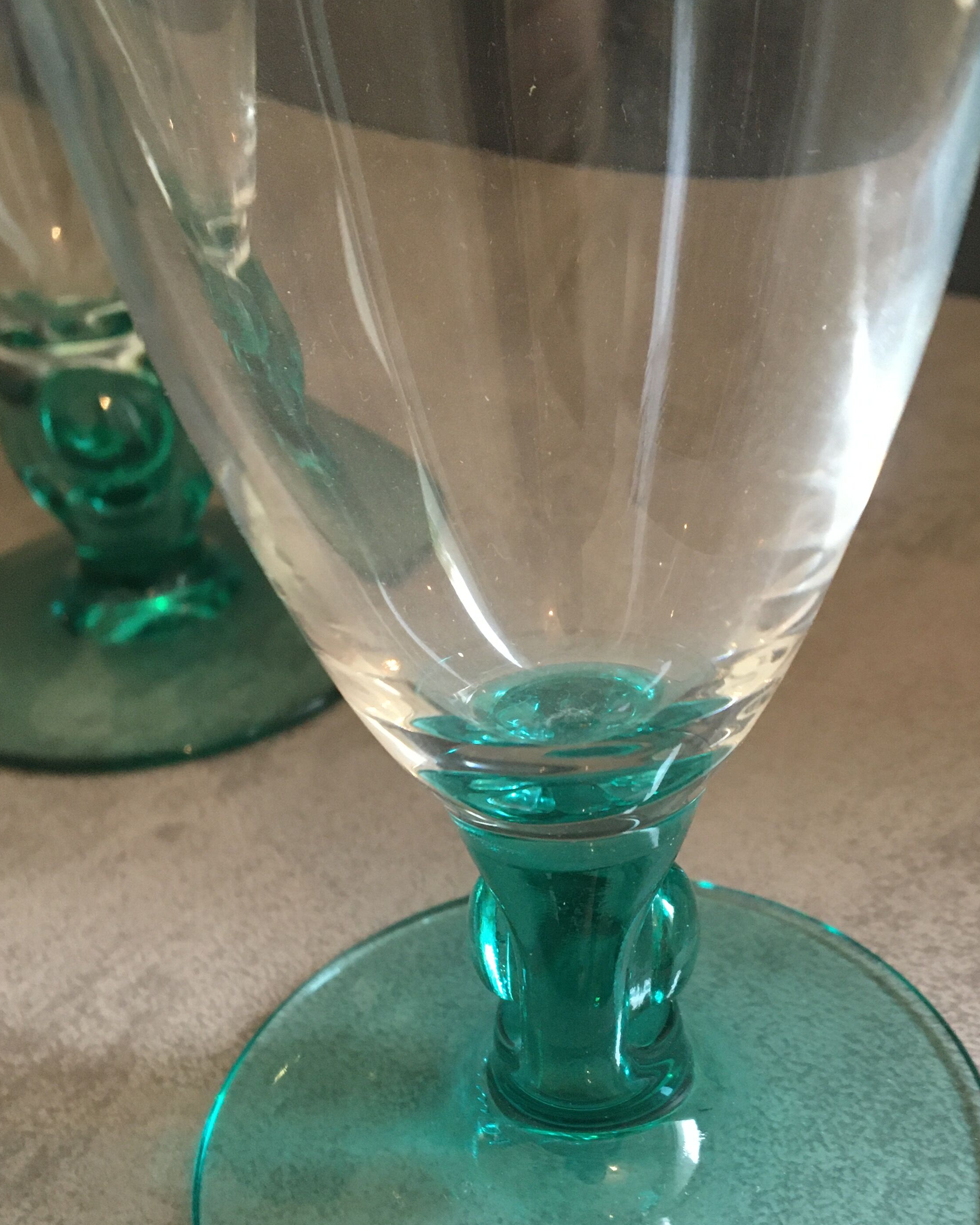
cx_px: 570
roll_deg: +4.0
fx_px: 1487
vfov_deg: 44.5
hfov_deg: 36.4
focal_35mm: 41
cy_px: 758
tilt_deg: -35.0
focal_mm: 4.15
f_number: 2.2
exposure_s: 1/33
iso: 200
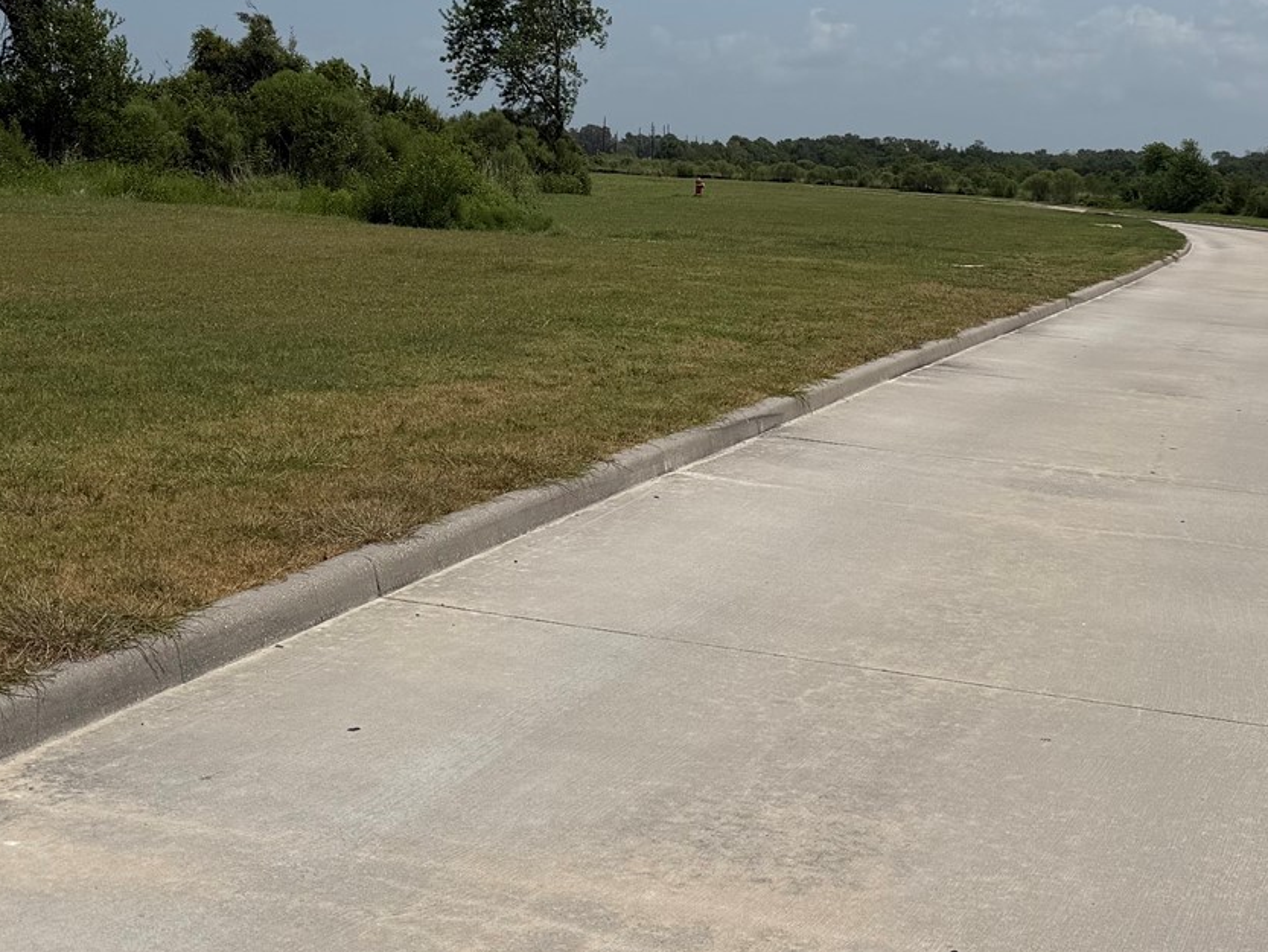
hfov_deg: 32.7
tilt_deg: +3.5
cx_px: 577
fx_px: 2162
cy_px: 0
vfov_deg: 23.8
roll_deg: -2.5
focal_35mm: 59
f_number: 1.78
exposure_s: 1/11905
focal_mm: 6.76
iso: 80
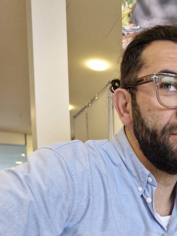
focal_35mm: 48
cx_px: 170
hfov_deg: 28.7
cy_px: 241
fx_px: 327
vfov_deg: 35.5
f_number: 1.8
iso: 200
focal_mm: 5.54
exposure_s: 1/100
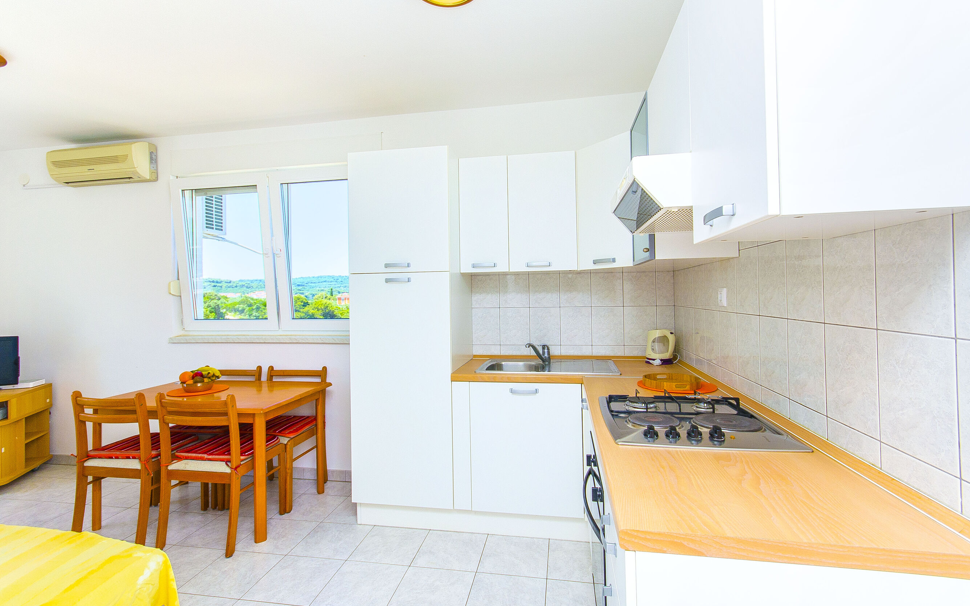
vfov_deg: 71.2
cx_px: 482
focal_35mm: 16
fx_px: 423
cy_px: 287
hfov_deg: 97.8
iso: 125
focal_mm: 10
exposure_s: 1/160
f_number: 8
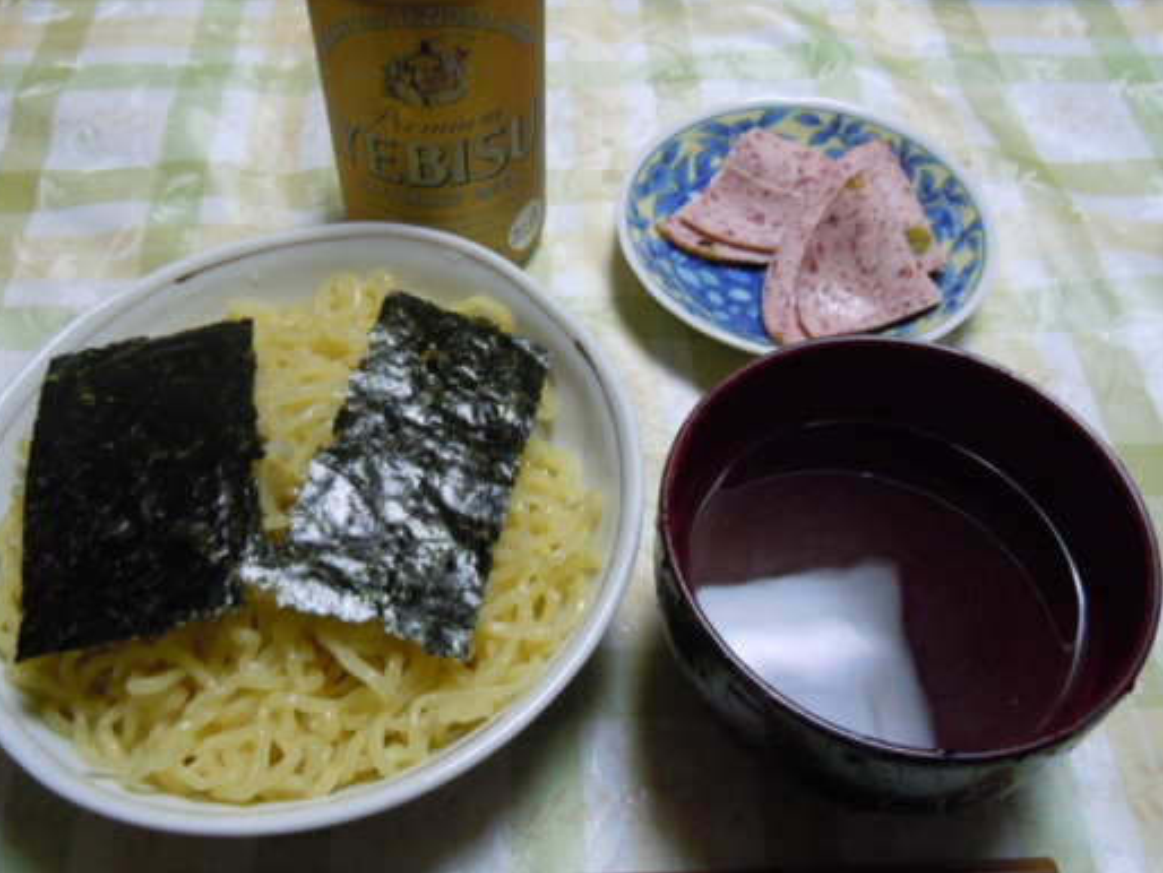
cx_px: 557
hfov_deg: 52.6
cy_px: 371
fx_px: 1176
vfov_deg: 40.6
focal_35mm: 35
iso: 400
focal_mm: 5.4
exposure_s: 1/20
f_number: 3.5
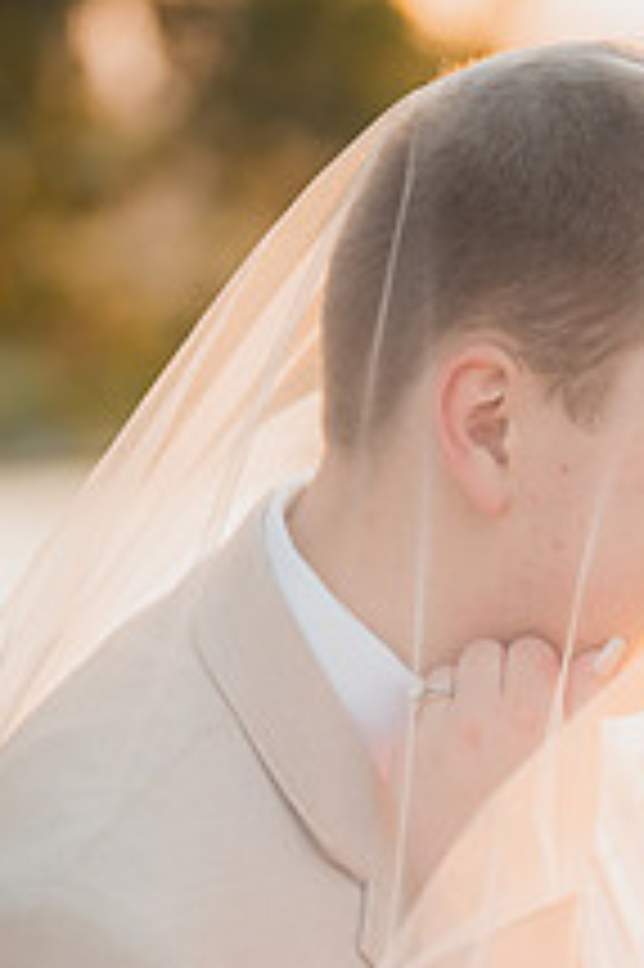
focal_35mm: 135
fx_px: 3628
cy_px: 826
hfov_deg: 10.0
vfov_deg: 15.1
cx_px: 793
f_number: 1.2
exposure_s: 1/400
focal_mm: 50
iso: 125
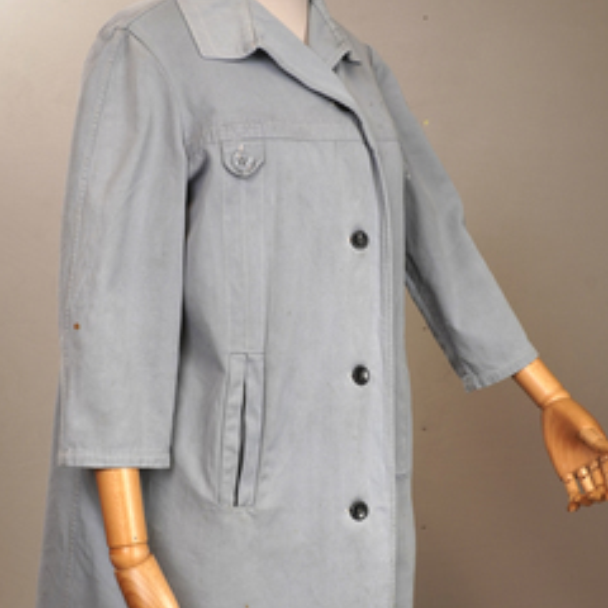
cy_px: 361
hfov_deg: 26.1
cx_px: 303
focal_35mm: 66
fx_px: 1312
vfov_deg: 26.1
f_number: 11
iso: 250
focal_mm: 32
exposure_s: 1/10
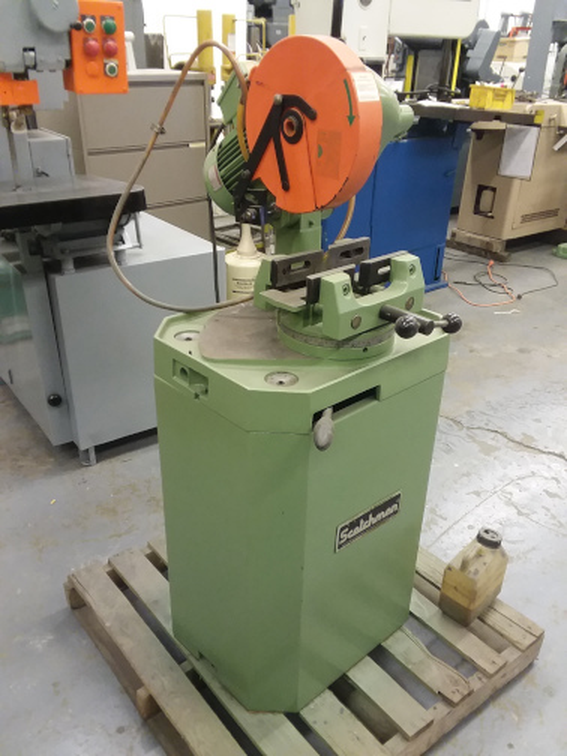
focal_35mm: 29
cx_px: 284
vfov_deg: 61.7
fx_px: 633
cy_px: 378
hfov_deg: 48.2
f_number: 1.9
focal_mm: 2.47
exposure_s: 1/24
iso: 160
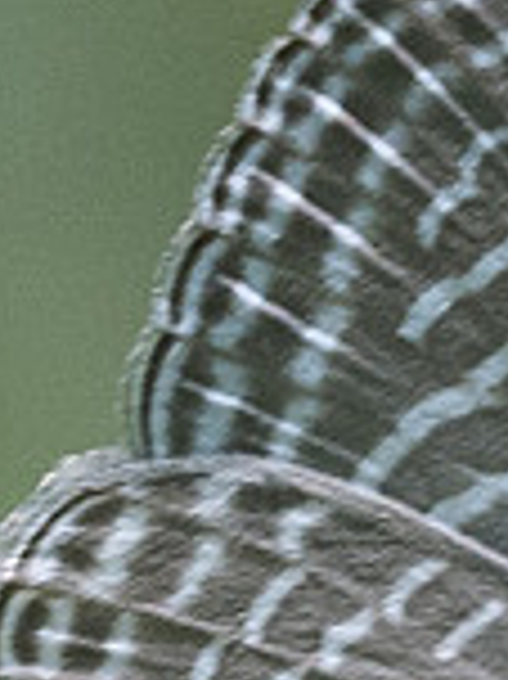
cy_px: 468
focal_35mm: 2488
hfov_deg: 0.6
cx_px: 418
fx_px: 48752
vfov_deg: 0.8
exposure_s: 1/400
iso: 800
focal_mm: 150
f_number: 5.6
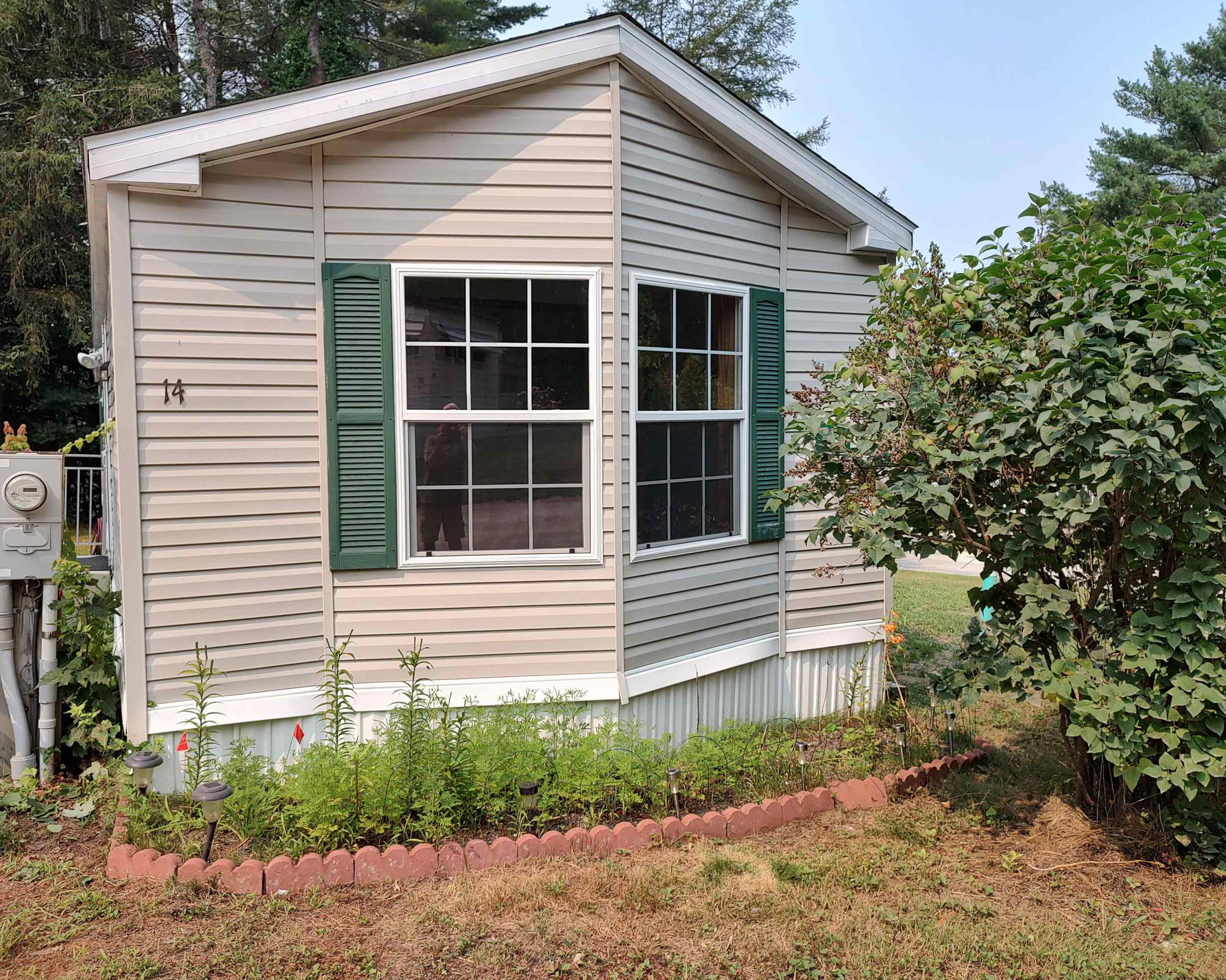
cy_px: 495
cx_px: 575
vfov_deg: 54.9
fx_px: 943
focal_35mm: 26
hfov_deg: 66.0
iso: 100
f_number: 1.9
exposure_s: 1/429
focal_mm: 5.88
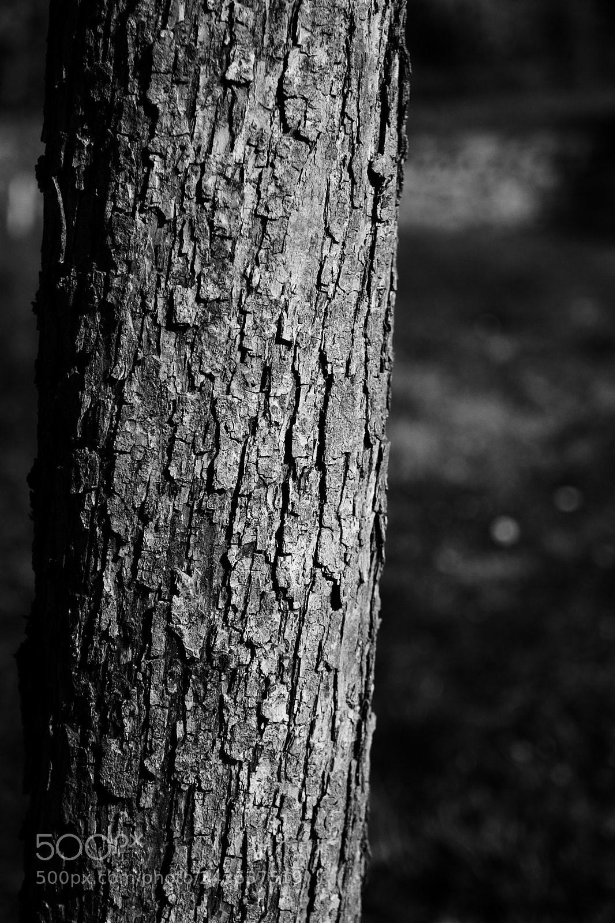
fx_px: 1051
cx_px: 308
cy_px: 462
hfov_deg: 32.6
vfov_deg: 47.4
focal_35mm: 41
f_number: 2.8
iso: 200
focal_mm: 27
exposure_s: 1/3200
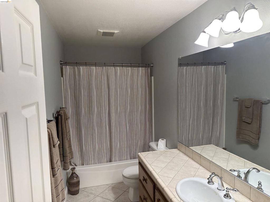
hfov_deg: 71.6
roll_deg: +1.2
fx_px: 187
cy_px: 101
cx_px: 135
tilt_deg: -5.8
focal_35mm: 24
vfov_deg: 56.8
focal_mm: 6.86
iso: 160
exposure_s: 1/120
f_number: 1.78
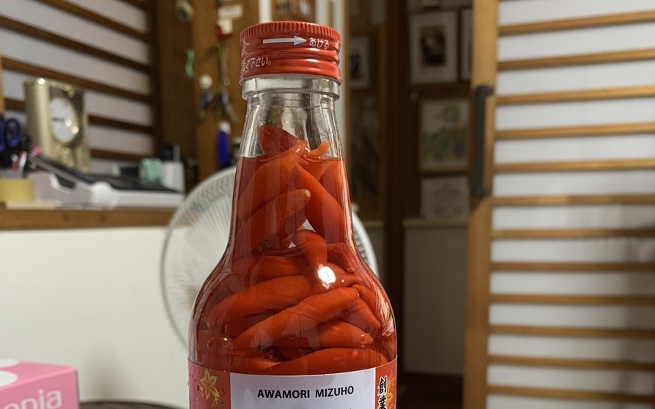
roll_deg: +1.0
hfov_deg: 52.7
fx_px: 661
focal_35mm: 37
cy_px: 357
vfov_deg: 32.9
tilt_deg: -10.3
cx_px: 326
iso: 200
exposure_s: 1/60
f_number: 1.8
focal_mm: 4.25
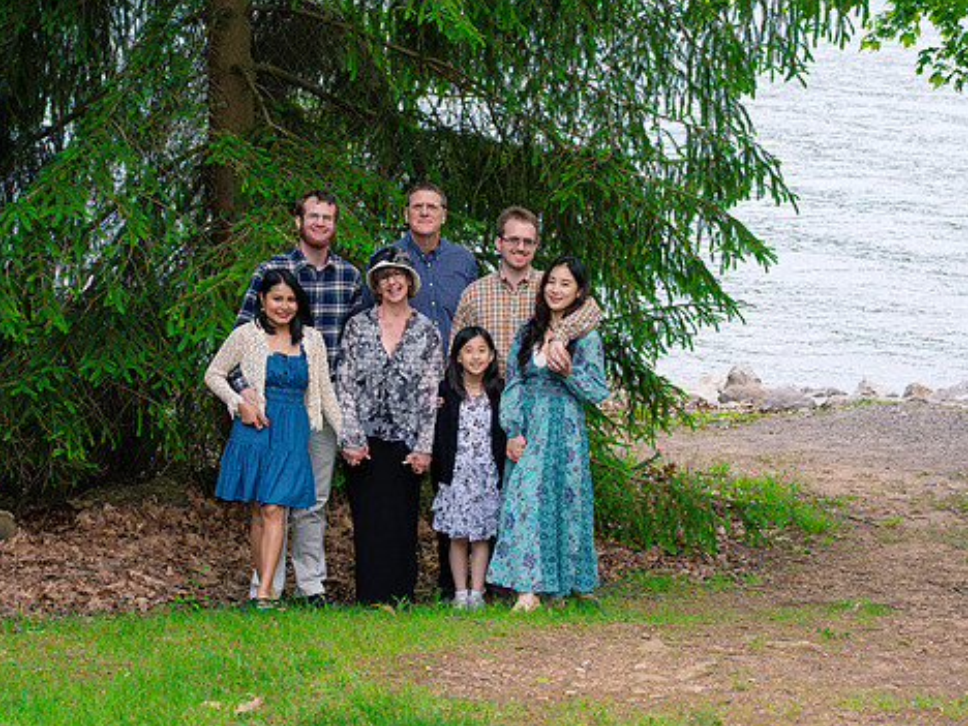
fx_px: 2880
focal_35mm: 103
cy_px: 334
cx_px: 483
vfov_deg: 14.4
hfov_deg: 19.1
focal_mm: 85
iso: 800
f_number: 5.6
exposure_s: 1/250
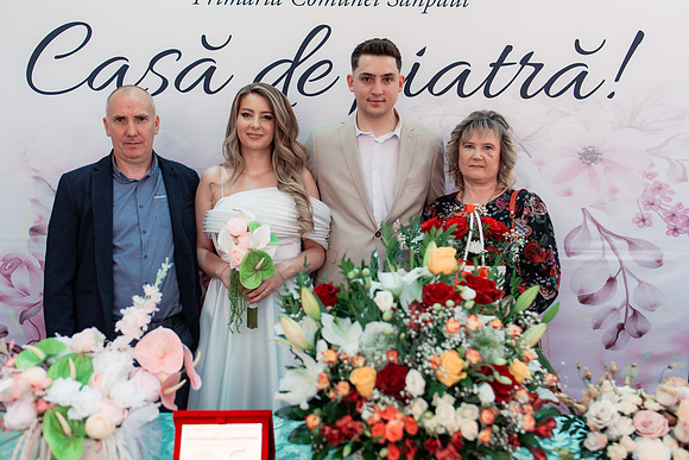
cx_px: 344
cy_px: 230
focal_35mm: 35
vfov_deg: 37.9
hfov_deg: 54.4
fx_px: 670
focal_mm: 35
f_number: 2.8
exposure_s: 1/250
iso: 1000
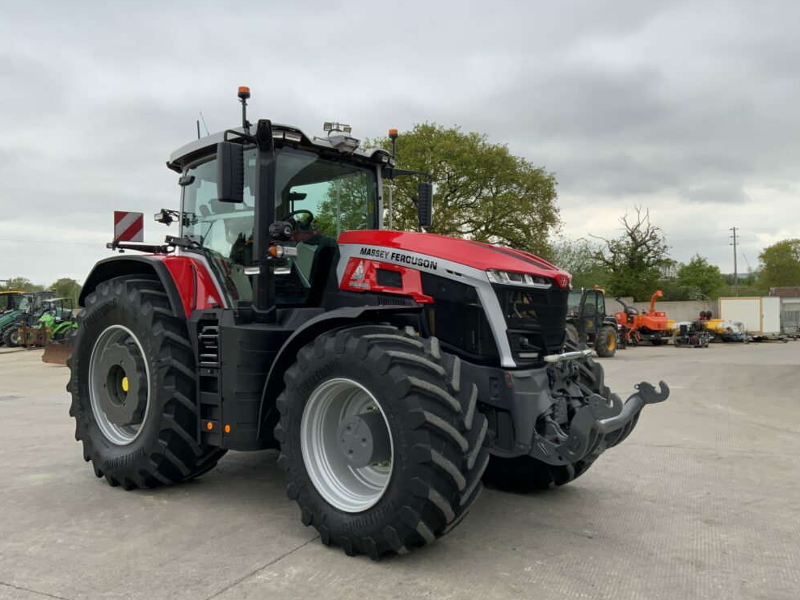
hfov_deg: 60.0
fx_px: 693
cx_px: 405
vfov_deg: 46.8
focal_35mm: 30
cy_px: 305
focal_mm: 3
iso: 16
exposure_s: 1/329
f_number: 1.8
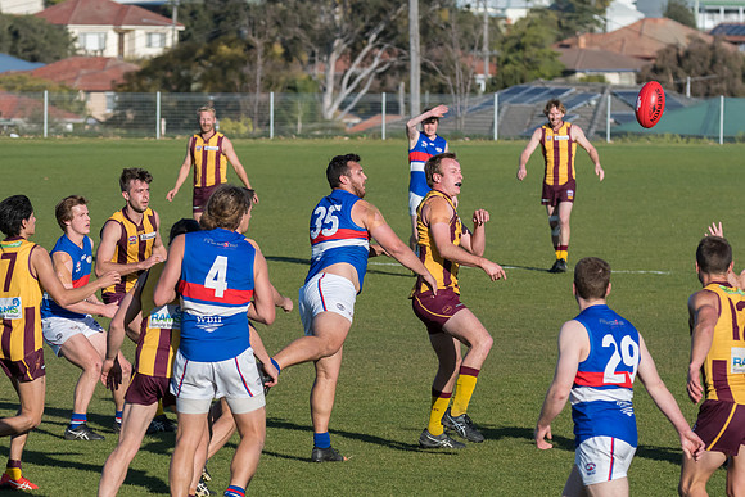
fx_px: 6858
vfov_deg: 4.2
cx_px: 383
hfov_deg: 6.2
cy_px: 248
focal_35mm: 331
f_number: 8
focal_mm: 210
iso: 800
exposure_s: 1/5000
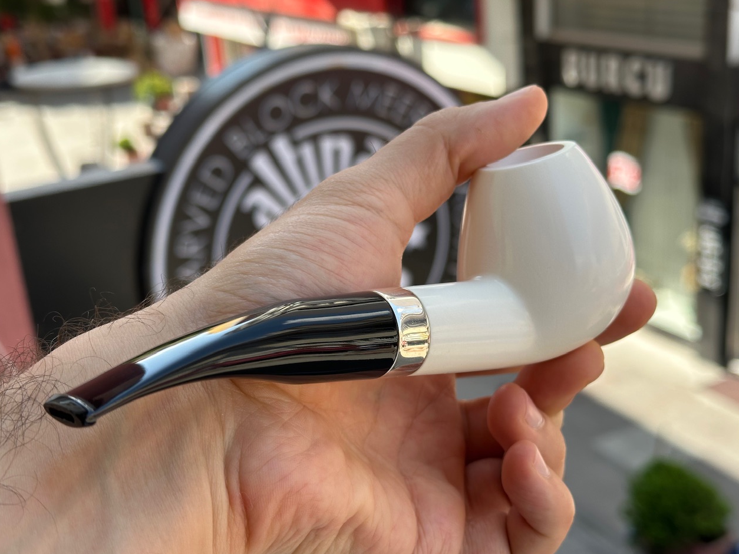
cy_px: 279
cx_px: 367
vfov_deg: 29.7
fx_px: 1046
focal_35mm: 49
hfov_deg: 38.9
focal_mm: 6.86
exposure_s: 1/797
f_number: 1.78
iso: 64
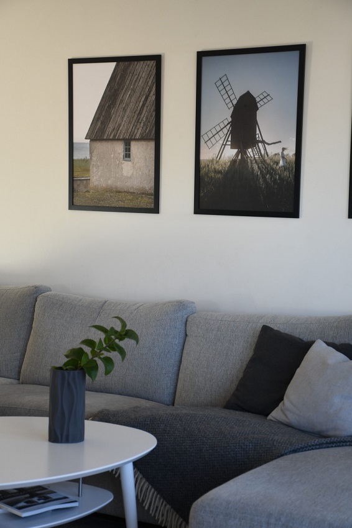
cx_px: 176
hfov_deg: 18.9
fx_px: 1057
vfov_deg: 28.1
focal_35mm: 72
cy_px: 264
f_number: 4.5
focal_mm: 48
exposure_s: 1/80
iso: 320
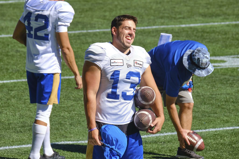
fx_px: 2602
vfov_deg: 3.5
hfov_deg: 5.3
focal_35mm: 392
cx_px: 120
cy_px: 80
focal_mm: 261.2
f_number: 9
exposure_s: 1/1000
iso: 640
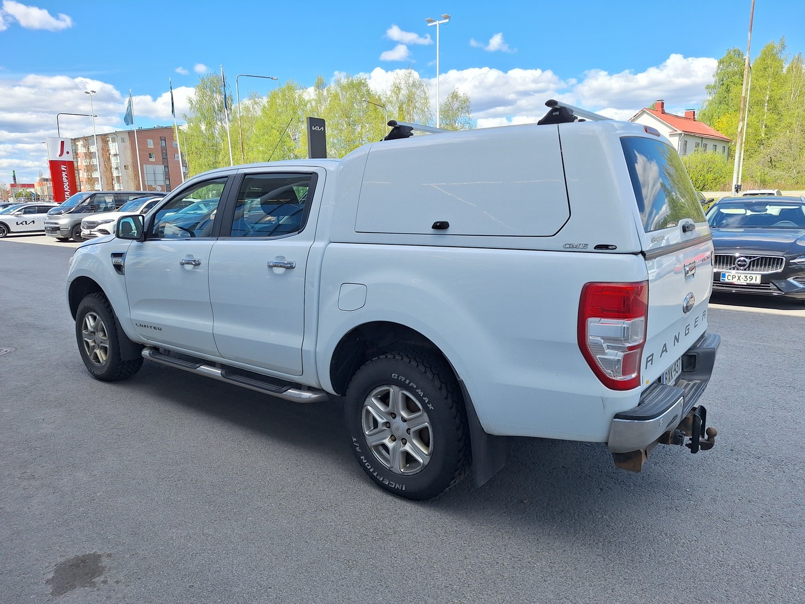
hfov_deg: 73.9
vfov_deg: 58.9
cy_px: 302
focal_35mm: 23
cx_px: 402
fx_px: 535
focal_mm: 5.54
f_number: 1.8
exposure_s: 1/1587
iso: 40
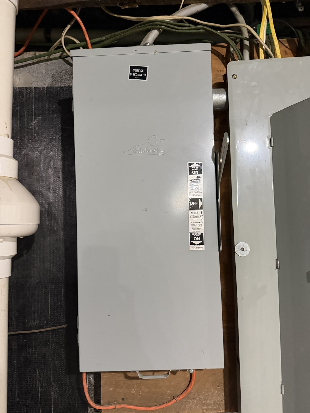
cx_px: 155
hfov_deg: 56.8
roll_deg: +1.7
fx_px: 287
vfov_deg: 71.6
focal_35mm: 24
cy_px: 206
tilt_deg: +0.1
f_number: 1.78
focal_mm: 6.76
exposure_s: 1/60
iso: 800
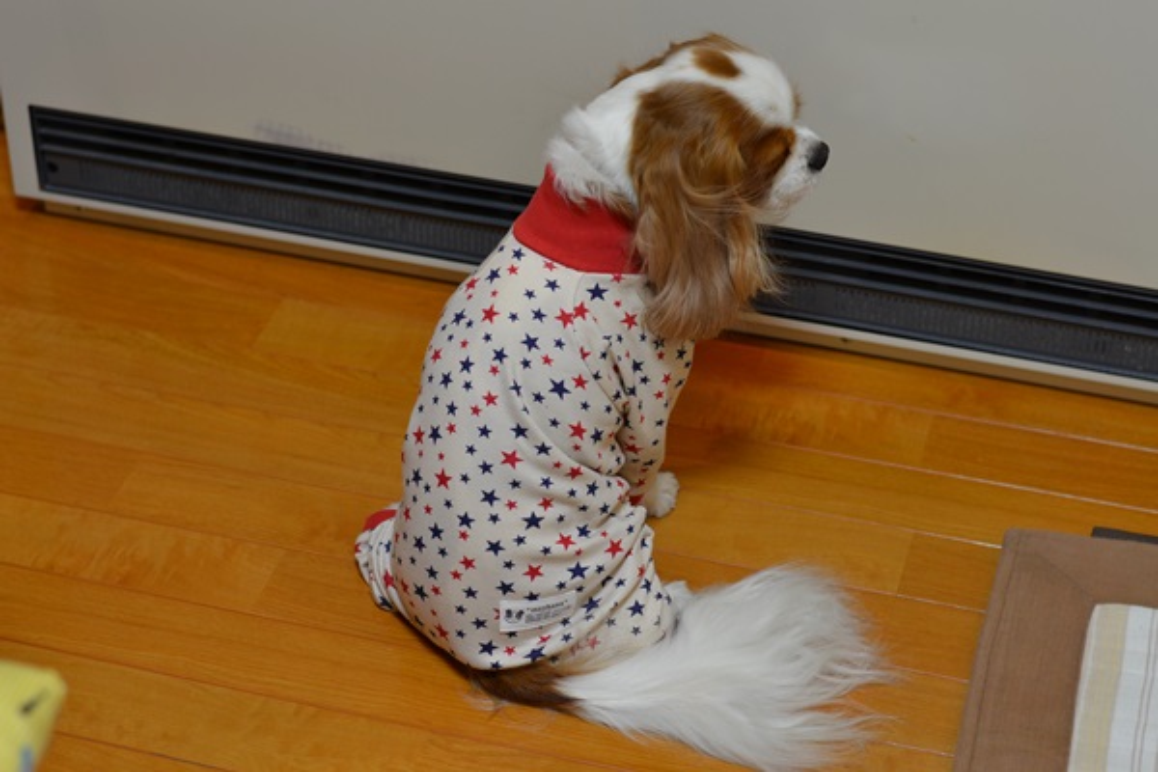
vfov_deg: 18.2
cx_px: 579
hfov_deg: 27.0
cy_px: 386
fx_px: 2412
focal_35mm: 75
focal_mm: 50
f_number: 3.2
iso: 400
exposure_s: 1/60
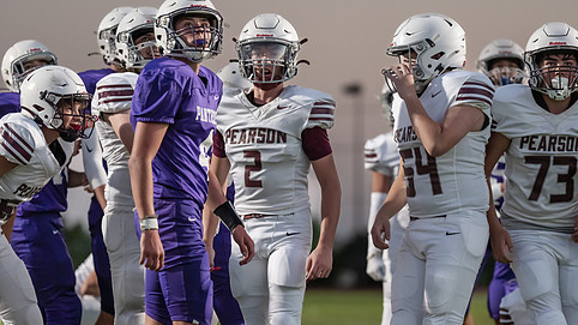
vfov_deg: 5.3
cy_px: 221
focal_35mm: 228
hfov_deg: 9.5
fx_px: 3494
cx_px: 282
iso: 3200
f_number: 2.8
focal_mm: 165
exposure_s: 1/1250
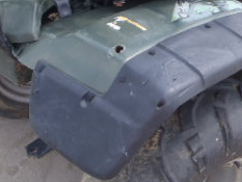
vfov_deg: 19.0
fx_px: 539
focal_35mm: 77
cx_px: 190
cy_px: 47
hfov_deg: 24.9
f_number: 4.5
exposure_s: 1/200
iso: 80
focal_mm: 5
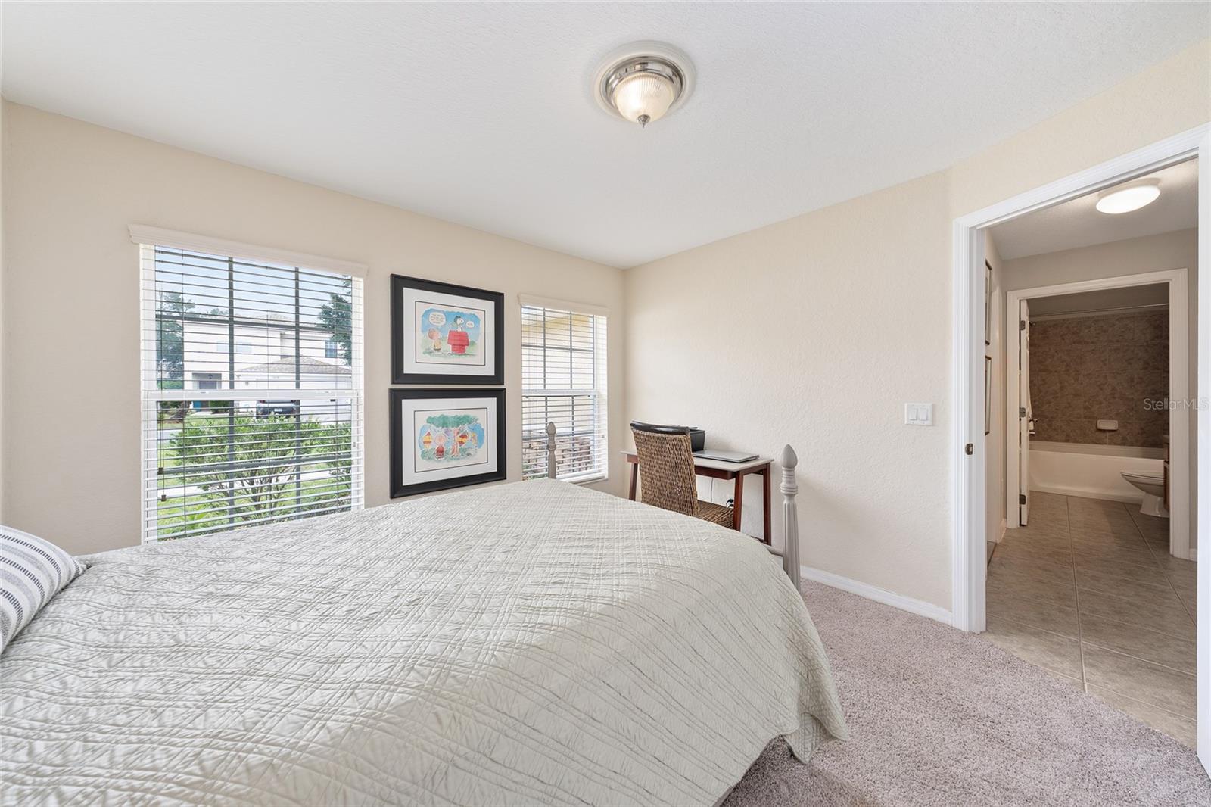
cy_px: 404
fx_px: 404
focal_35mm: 12
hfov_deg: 112.6
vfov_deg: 90.0
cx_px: 606
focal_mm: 12
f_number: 7.1
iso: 160
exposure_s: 1/5
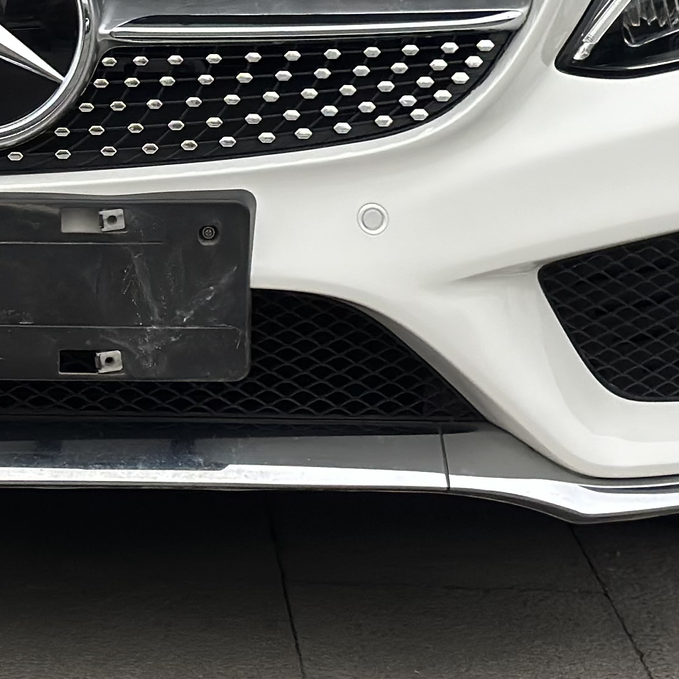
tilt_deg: -5.9
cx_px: -28
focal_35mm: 153
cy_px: -27
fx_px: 3395
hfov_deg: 11.3
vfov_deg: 11.3
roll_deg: -0.9
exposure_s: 1/597
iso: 80
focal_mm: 6.86
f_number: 1.78
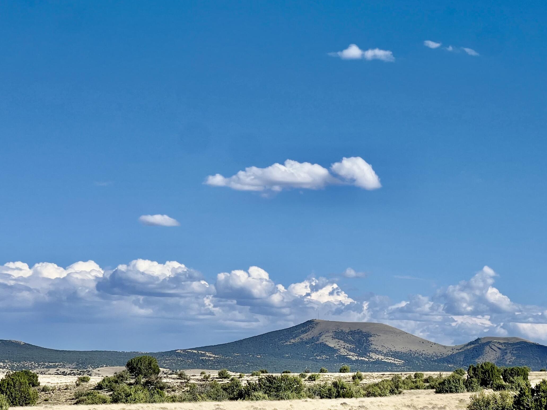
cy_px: 175
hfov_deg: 17.6
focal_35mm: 112
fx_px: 1770
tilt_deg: +7.5
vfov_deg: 13.2
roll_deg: -1.3
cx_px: 292
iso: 32
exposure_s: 1/1340
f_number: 2.8
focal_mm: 9
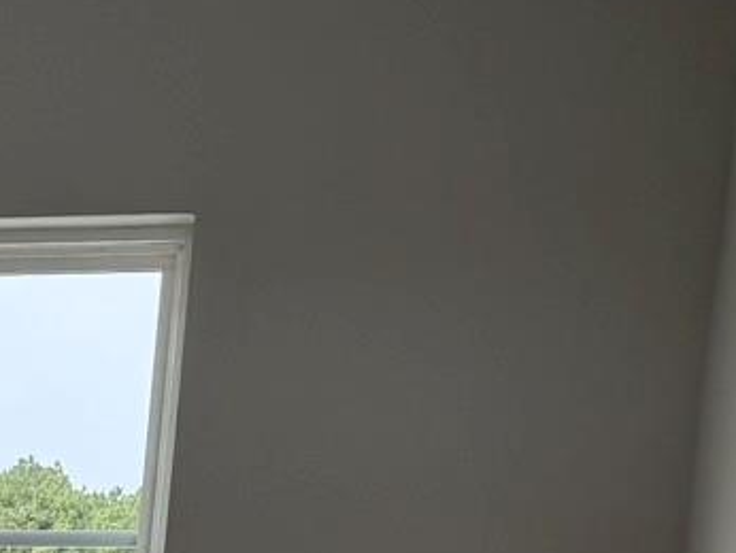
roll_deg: -3.3
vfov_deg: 9.5
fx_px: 3021
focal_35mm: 142
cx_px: -955
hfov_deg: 11.7
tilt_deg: -7.7
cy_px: 1231
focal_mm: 6.76
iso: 100
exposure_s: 1/551
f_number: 1.78
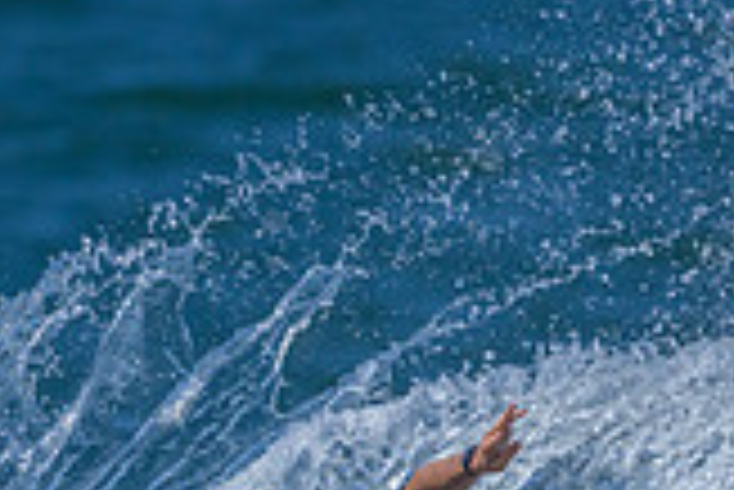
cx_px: 333
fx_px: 81096
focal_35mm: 3974
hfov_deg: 0.5
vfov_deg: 0.3
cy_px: 695
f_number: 9
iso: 1100
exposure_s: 1/4000
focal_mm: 1120
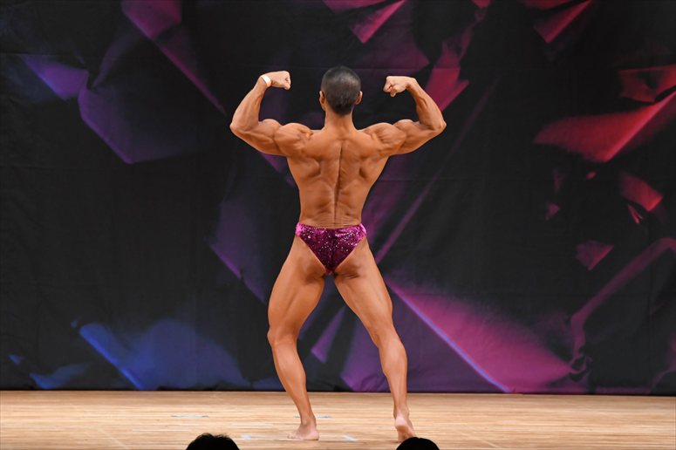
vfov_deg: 5.1
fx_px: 5068
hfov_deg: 7.6
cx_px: 338
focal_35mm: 270
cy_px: 225
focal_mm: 180
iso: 3200
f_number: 5.6
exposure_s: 1/400
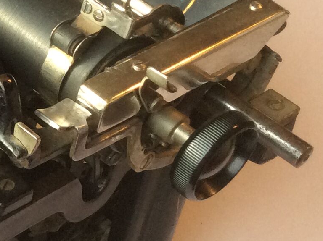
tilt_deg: -46.9
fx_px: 1006
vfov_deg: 13.7
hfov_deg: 16.6
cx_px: -157
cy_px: 160
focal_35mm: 108
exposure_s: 1/25
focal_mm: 3.3
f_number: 2.4
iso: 80
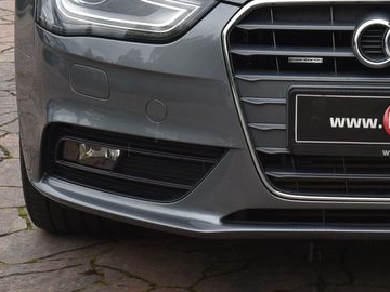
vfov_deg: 8.3
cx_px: 388
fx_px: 2005
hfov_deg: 11.0
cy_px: -16
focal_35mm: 178
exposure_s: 1/250
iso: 500
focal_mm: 65
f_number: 8
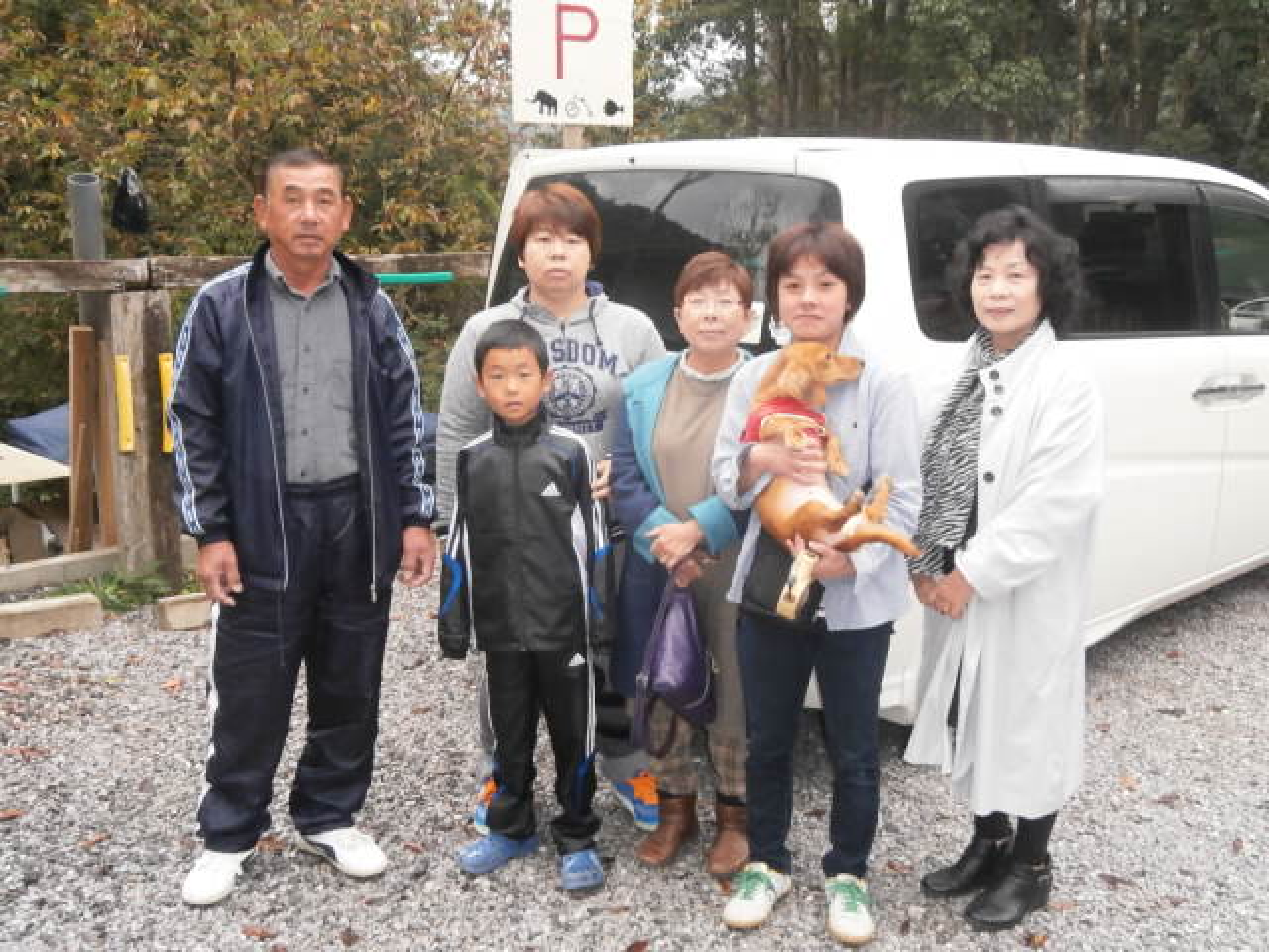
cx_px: 634
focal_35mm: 36
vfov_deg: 39.7
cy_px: 476
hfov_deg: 51.4
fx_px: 1320
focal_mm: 6.4
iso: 200
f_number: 3.1
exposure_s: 1/40
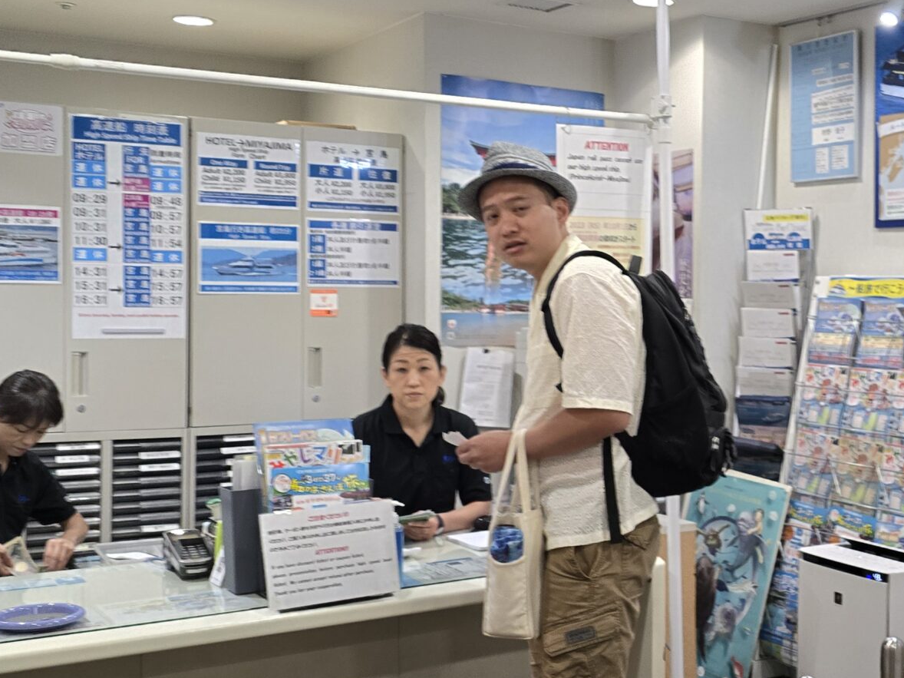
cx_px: 681
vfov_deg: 29.1
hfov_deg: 37.2
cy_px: 342
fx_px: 1305
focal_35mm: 50
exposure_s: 1/120
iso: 400
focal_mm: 6.3
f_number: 1.7
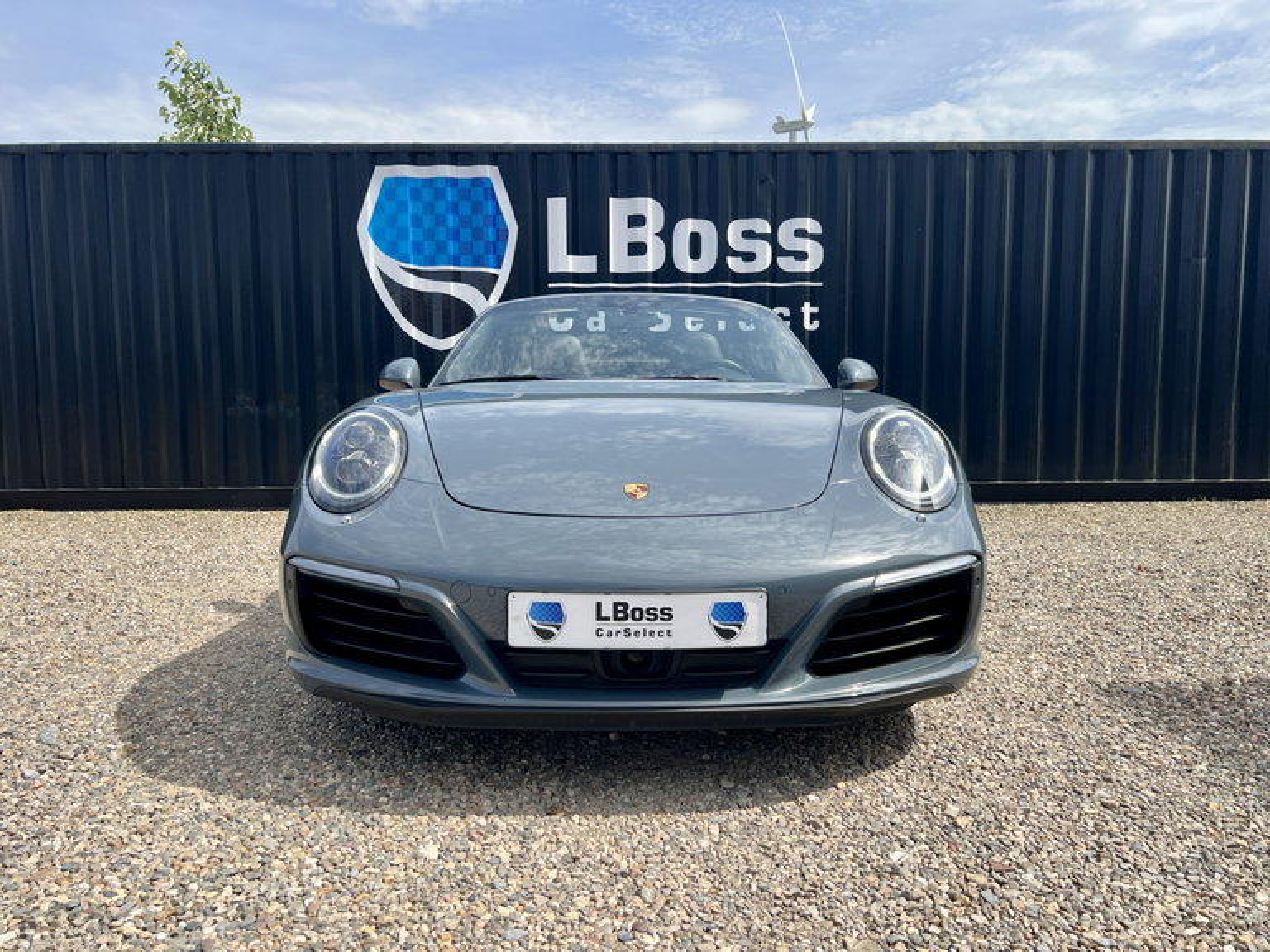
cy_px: 476
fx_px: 954
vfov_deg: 53.1
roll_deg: +0.0
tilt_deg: -5.3
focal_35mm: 26
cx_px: 635
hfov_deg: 67.3
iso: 50
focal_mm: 5.7
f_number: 1.5
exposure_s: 1/3077
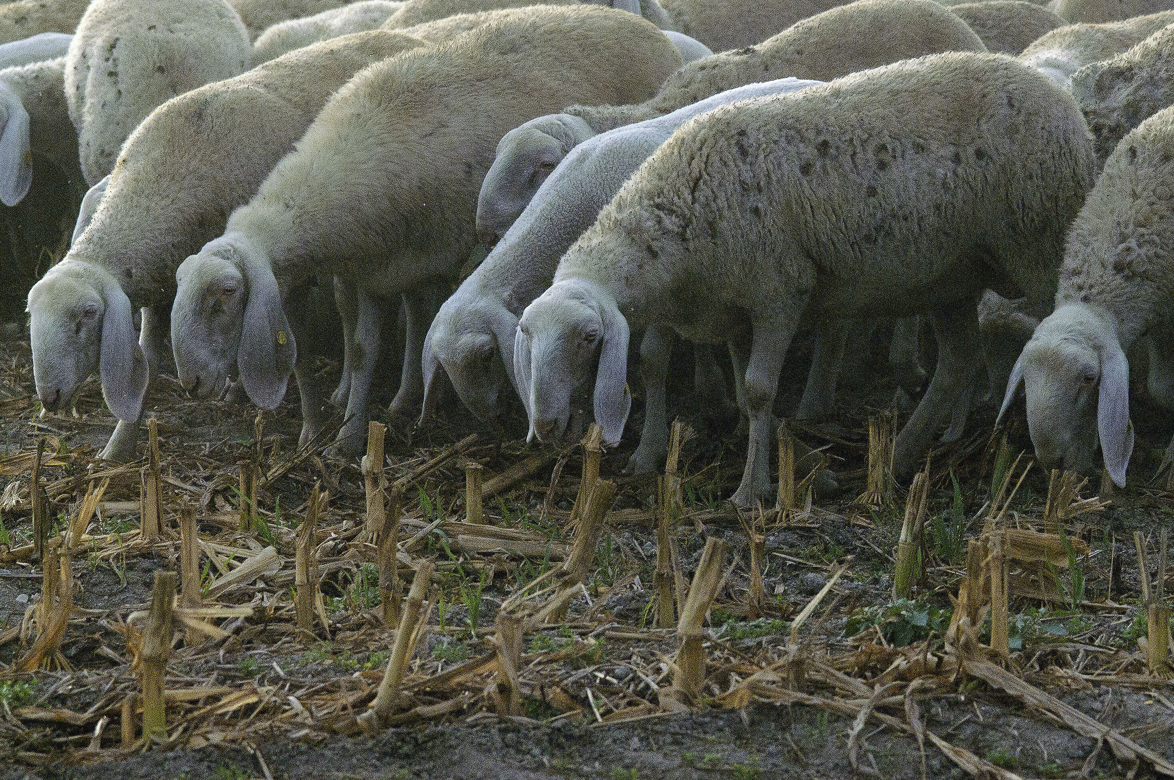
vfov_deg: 8.7
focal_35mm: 158
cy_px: 390
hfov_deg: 13.1
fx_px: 5131
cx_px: 587
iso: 1600
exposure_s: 1/4000
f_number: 5
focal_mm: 105
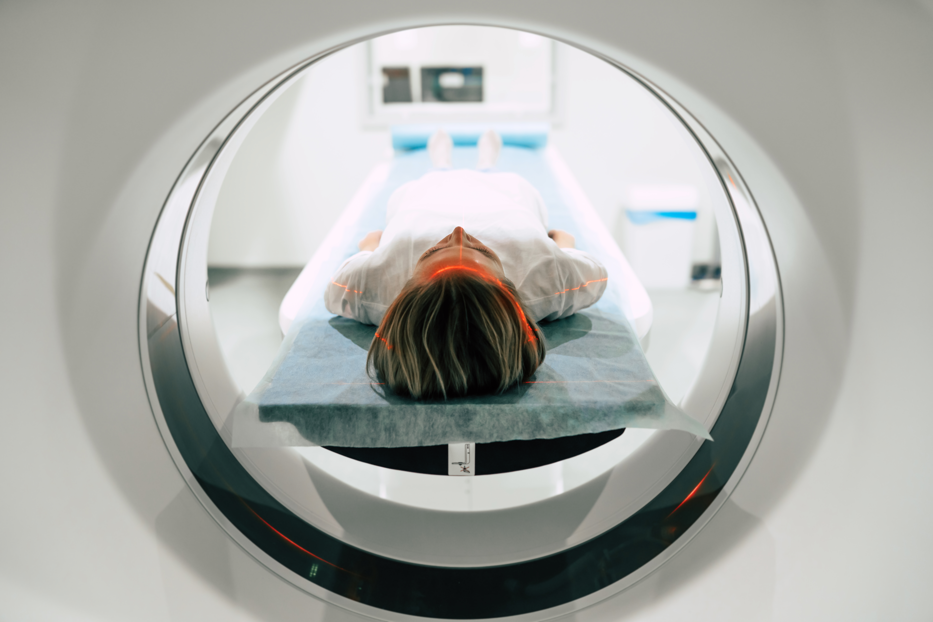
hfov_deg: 54.4
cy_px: 311
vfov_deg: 37.9
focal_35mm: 35
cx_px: 466
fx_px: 907
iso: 640
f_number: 1.8
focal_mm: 35
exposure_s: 1/125
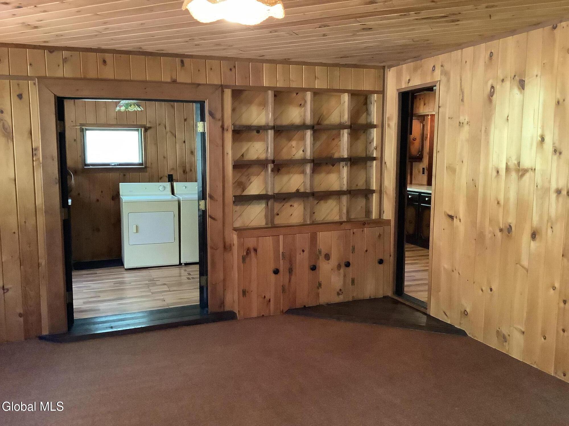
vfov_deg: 45.4
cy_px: 213
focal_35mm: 31
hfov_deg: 58.4
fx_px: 510
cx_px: 284
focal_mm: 3.3
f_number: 2.4
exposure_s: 1/24
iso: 640
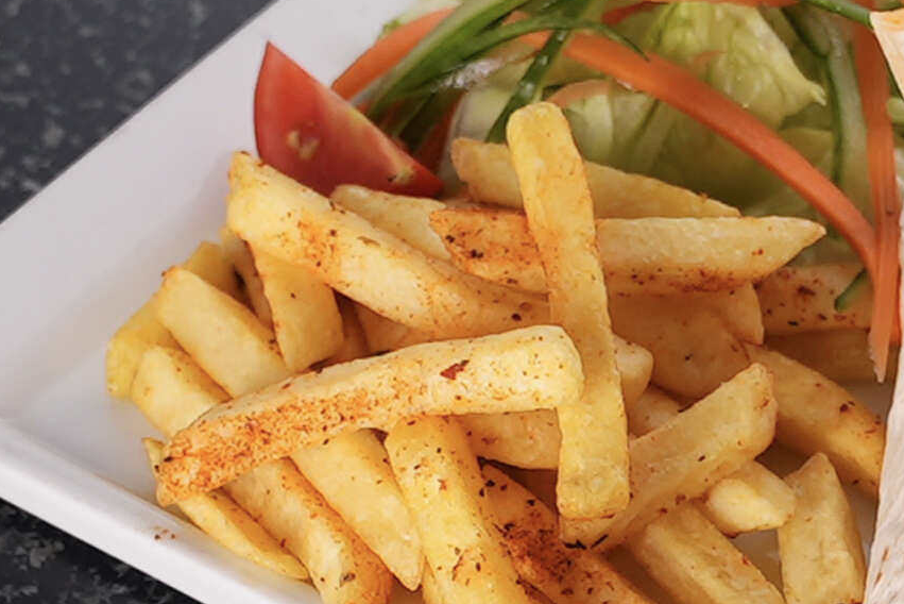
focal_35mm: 179
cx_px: 940
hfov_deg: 11.3
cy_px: 499
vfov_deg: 7.7
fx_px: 4496
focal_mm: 36.7
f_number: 2.8
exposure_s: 1/30
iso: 250
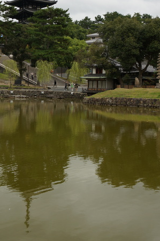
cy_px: 85
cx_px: 71
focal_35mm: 60
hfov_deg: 22.6
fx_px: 401
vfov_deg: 33.2
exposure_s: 1/100
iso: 100
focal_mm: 30
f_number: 7.1
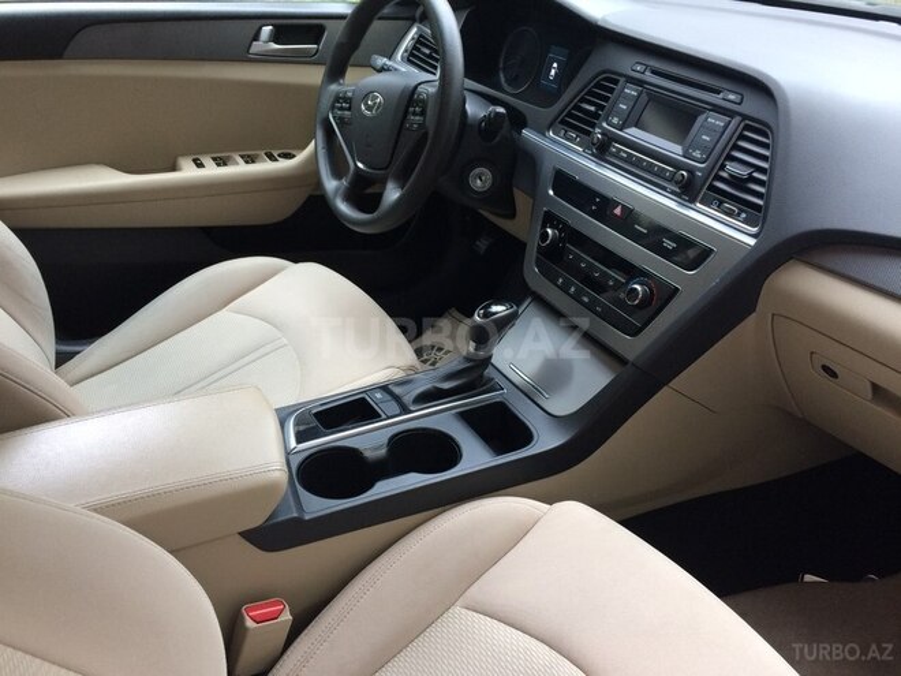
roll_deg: -2.1
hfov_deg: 61.7
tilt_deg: -33.1
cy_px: 338
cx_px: 450
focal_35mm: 29
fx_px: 755
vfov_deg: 48.2
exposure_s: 1/33
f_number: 2.2
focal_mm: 4.15
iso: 64
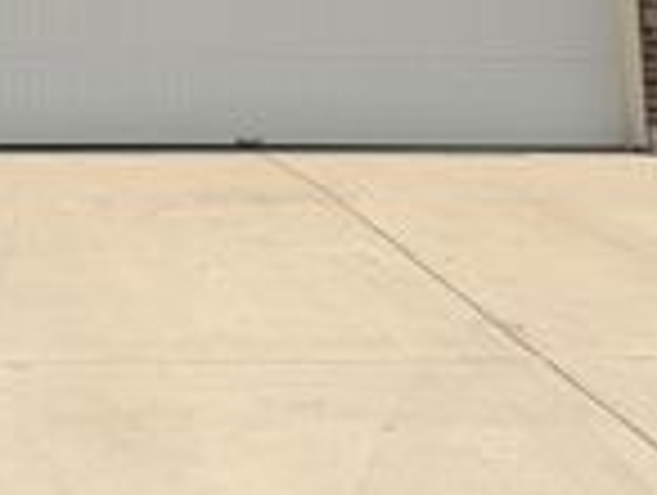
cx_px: 58
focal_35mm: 82
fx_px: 1559
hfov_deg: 23.2
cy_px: -236
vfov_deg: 16.5
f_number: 1.78
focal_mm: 6.76
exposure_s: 1/11905
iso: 80
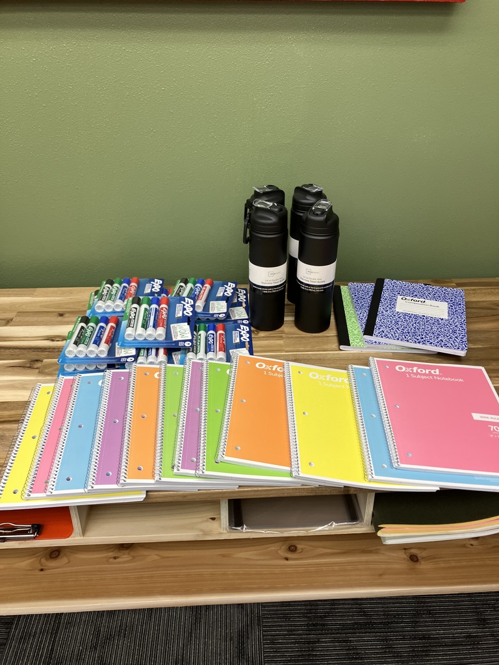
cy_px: 332
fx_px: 538
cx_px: 250
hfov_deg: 49.7
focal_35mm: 28
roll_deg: +0.9
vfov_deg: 63.4
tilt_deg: -32.0
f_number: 1.8
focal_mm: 3.99
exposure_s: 1/120
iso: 50
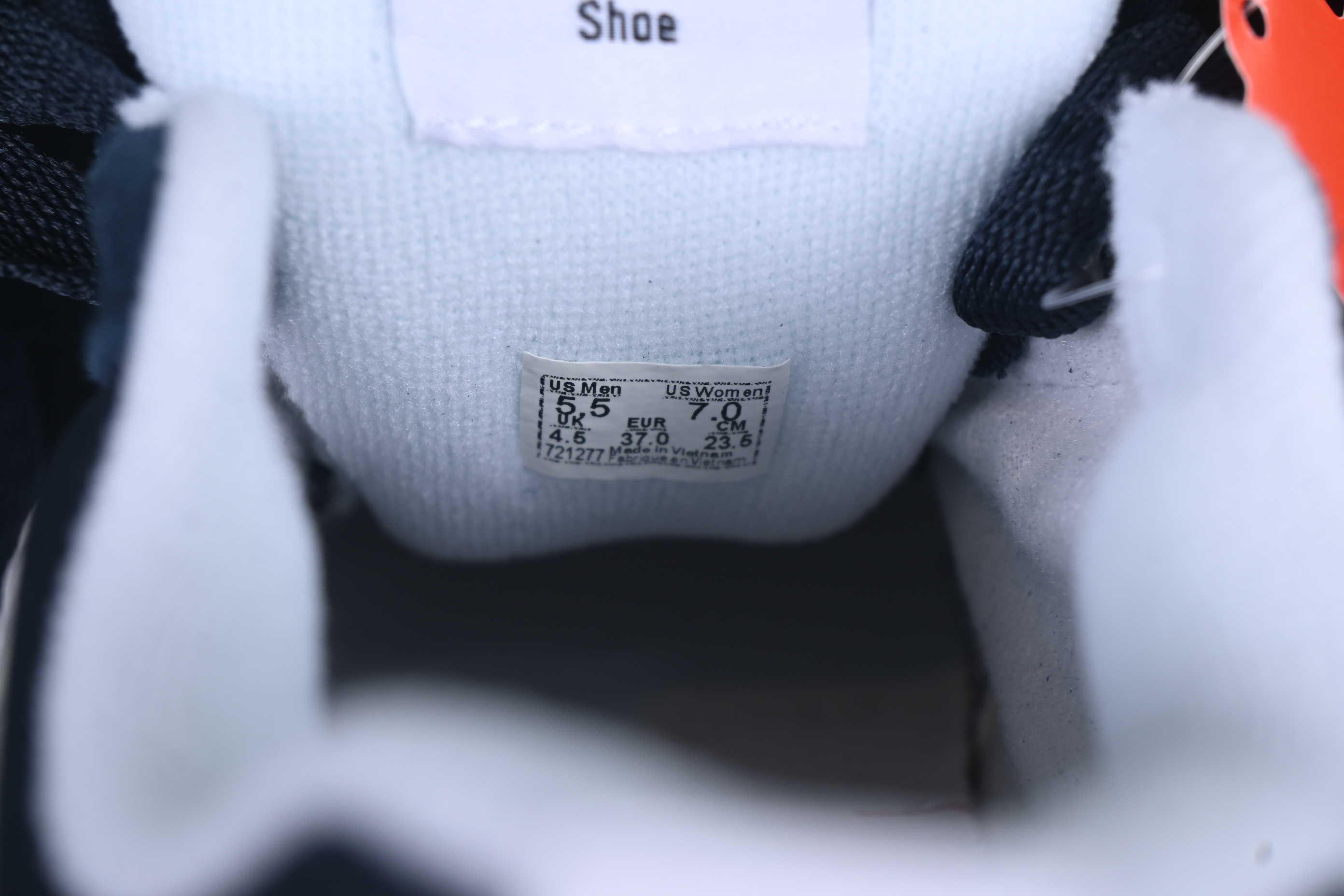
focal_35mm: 75
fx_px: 2800
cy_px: 448
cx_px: 672
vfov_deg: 18.2
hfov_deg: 27.0
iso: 160
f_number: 6.3
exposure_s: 1/50
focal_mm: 50
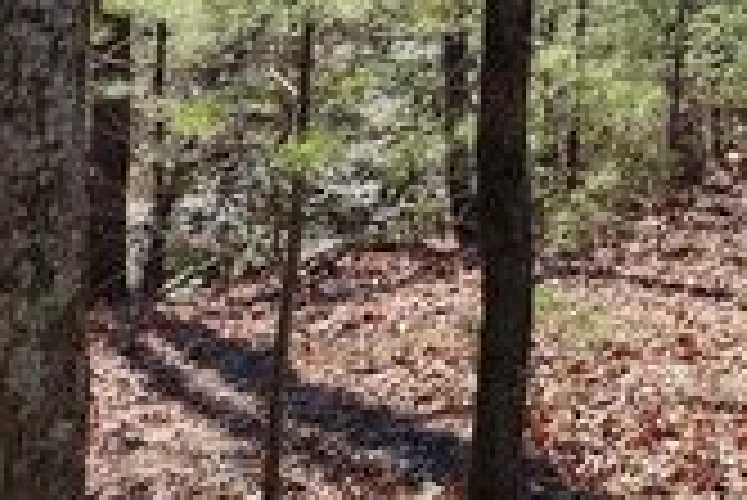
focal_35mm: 72
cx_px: 796
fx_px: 1495
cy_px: -236
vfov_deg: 17.2
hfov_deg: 26.1
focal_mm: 6.4
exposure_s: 1/521
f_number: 1.8
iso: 12
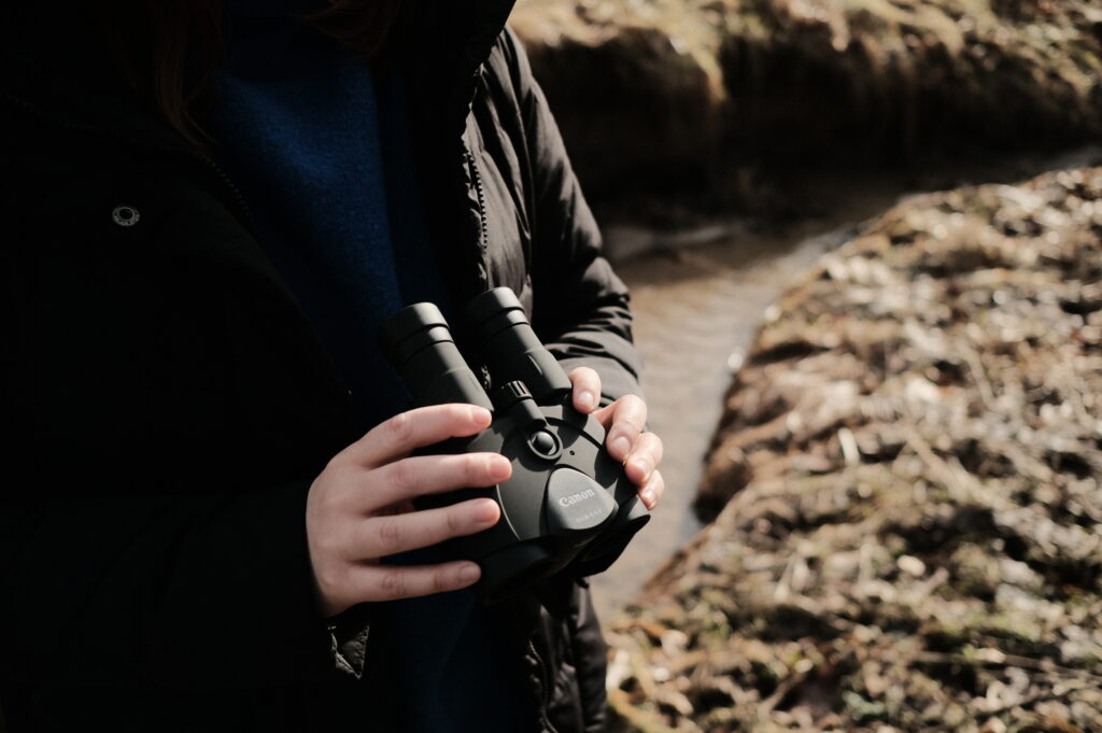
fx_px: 1071
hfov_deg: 54.5
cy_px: 366
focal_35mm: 35
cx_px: 551
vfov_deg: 37.8
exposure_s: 1/4000
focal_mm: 23
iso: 800
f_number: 2.5
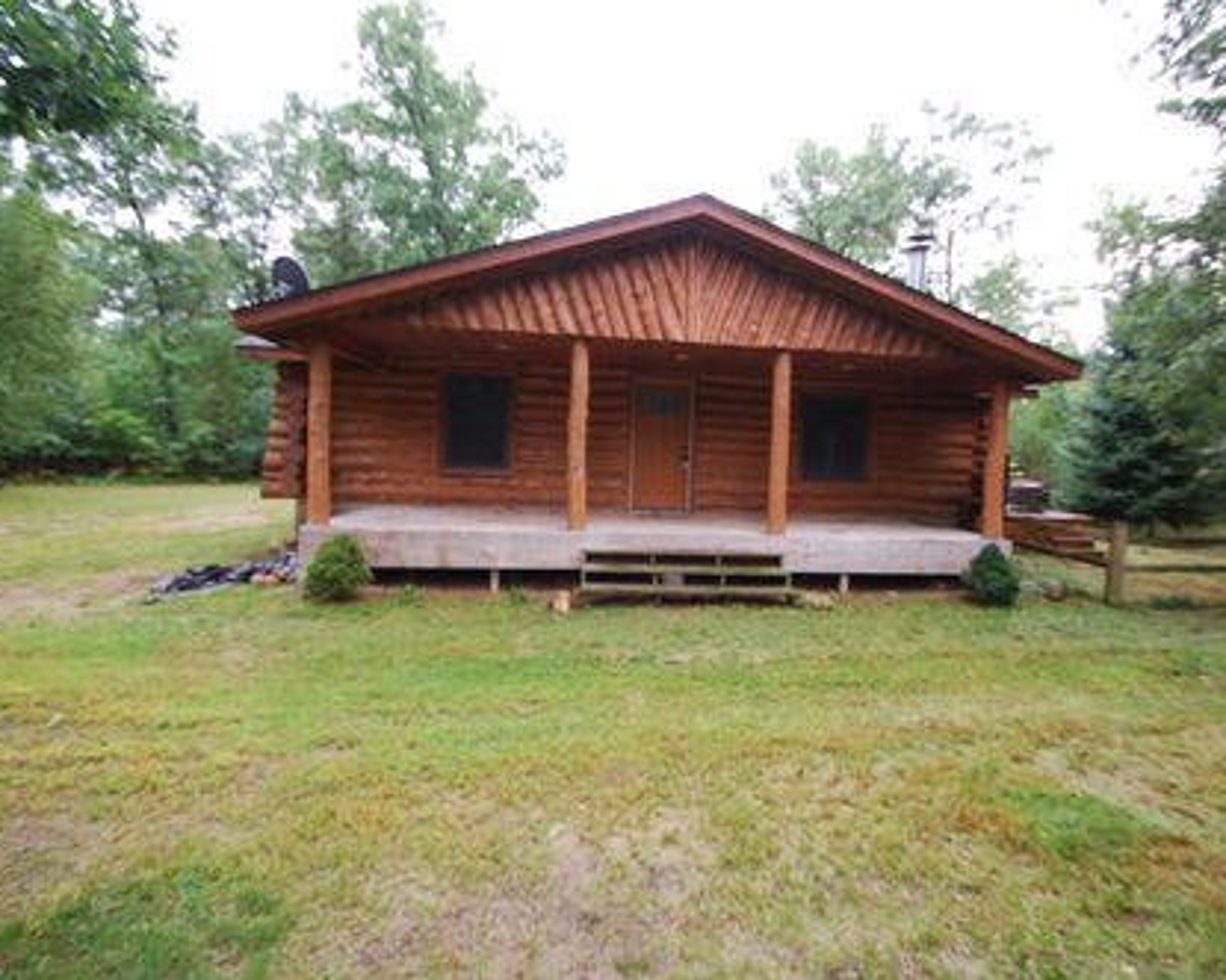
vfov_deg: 77.0
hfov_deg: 89.4
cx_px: 671
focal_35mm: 17
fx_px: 617
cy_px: 489
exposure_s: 1/60
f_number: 4
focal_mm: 10
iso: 200
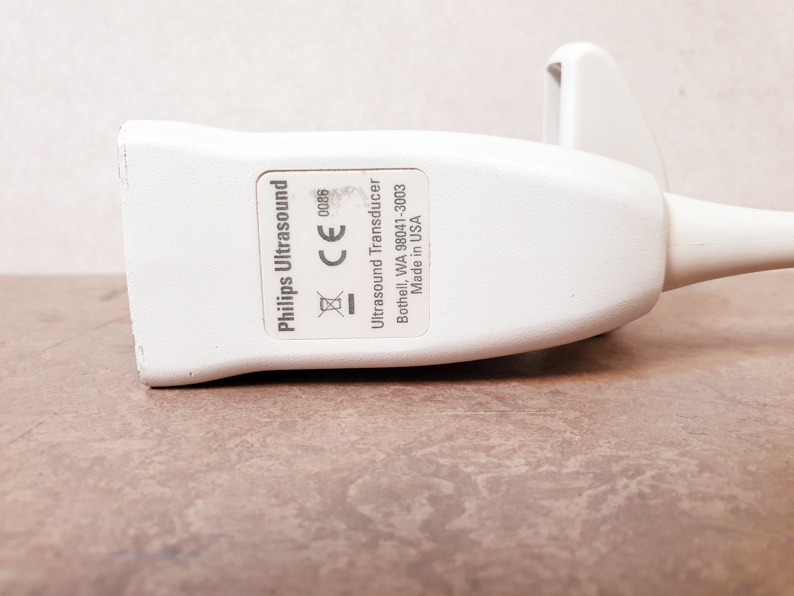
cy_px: 298
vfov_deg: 53.1
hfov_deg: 67.3
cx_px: 397
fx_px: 596
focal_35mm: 26
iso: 320
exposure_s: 1/50
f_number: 2.4
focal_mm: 4.3
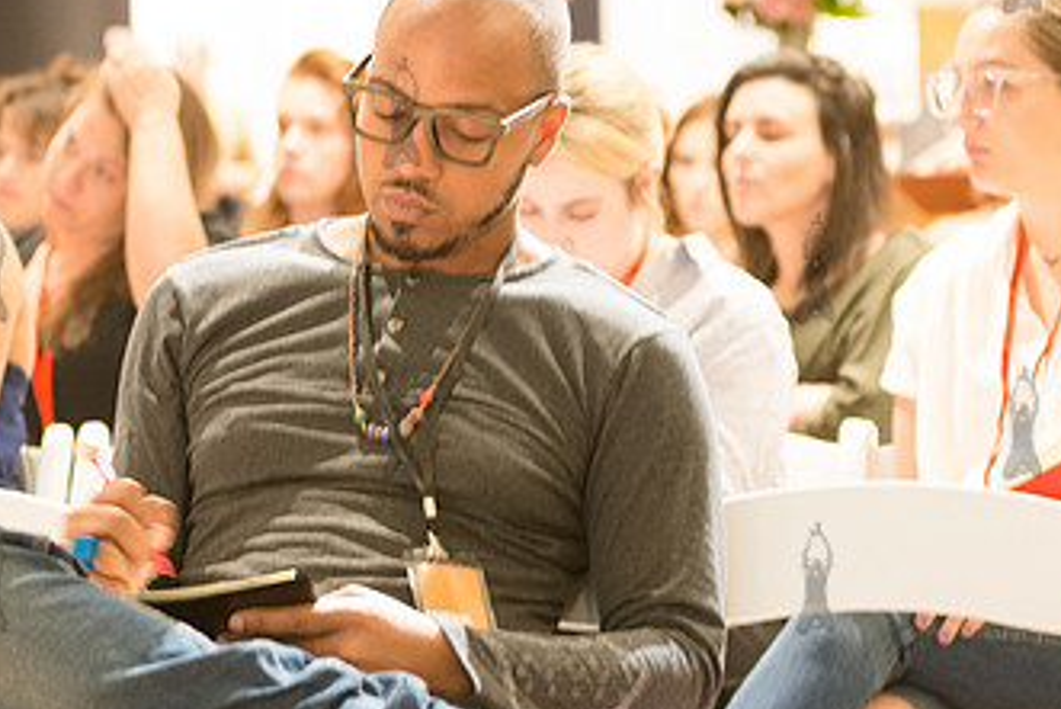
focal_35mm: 140
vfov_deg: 9.8
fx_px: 4128
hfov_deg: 14.6
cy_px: 422
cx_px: 401
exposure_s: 1/20
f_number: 4
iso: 2500
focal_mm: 80
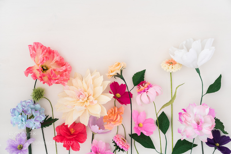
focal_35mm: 55
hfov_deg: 36.2
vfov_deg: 24.6
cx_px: 116
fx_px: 353
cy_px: 77
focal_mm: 55
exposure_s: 1/125
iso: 100
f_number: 8
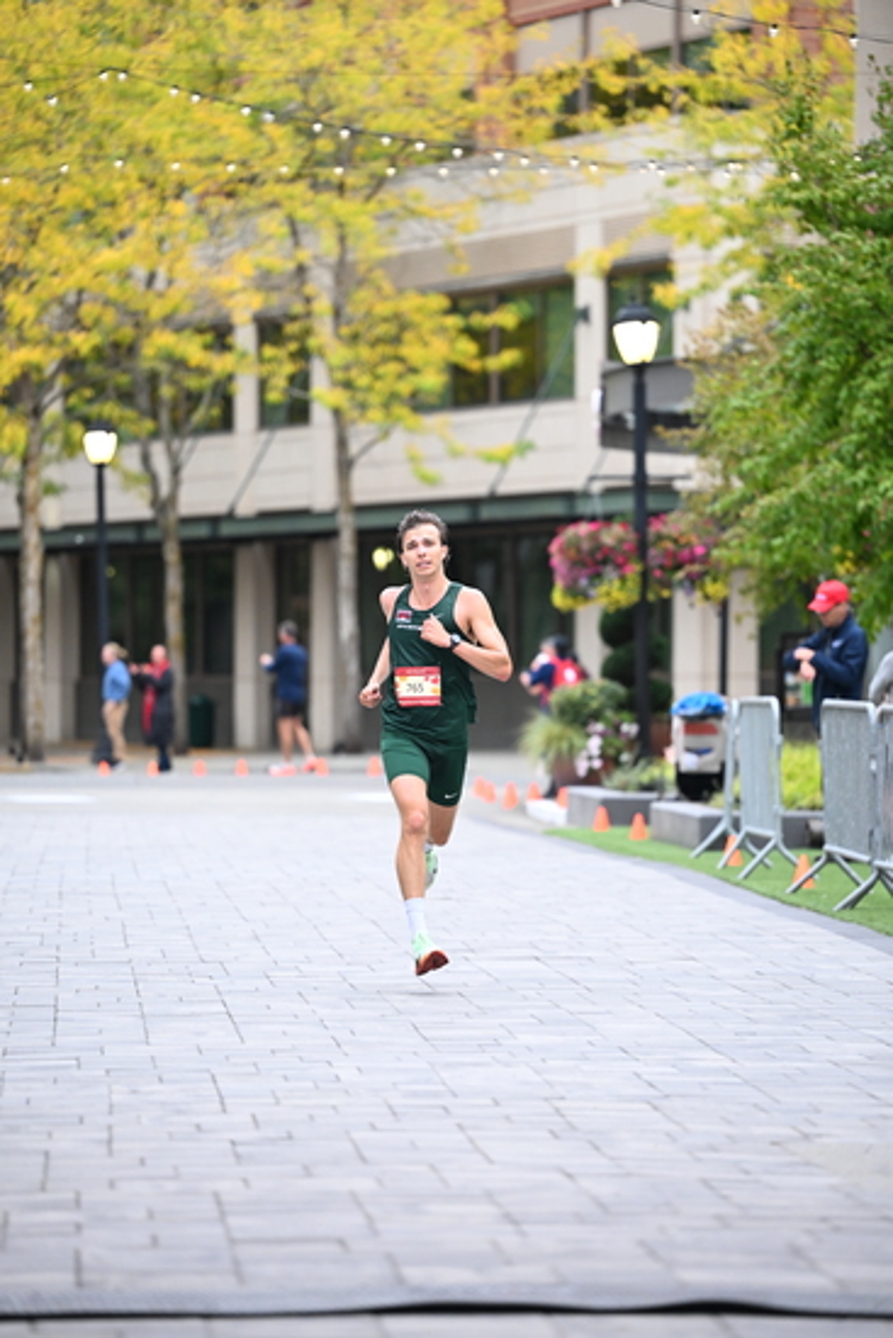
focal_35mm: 155
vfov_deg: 13.2
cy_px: 669
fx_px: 5763
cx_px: 446
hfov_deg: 8.9
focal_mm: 155
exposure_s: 1/640
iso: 1600
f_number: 2.8
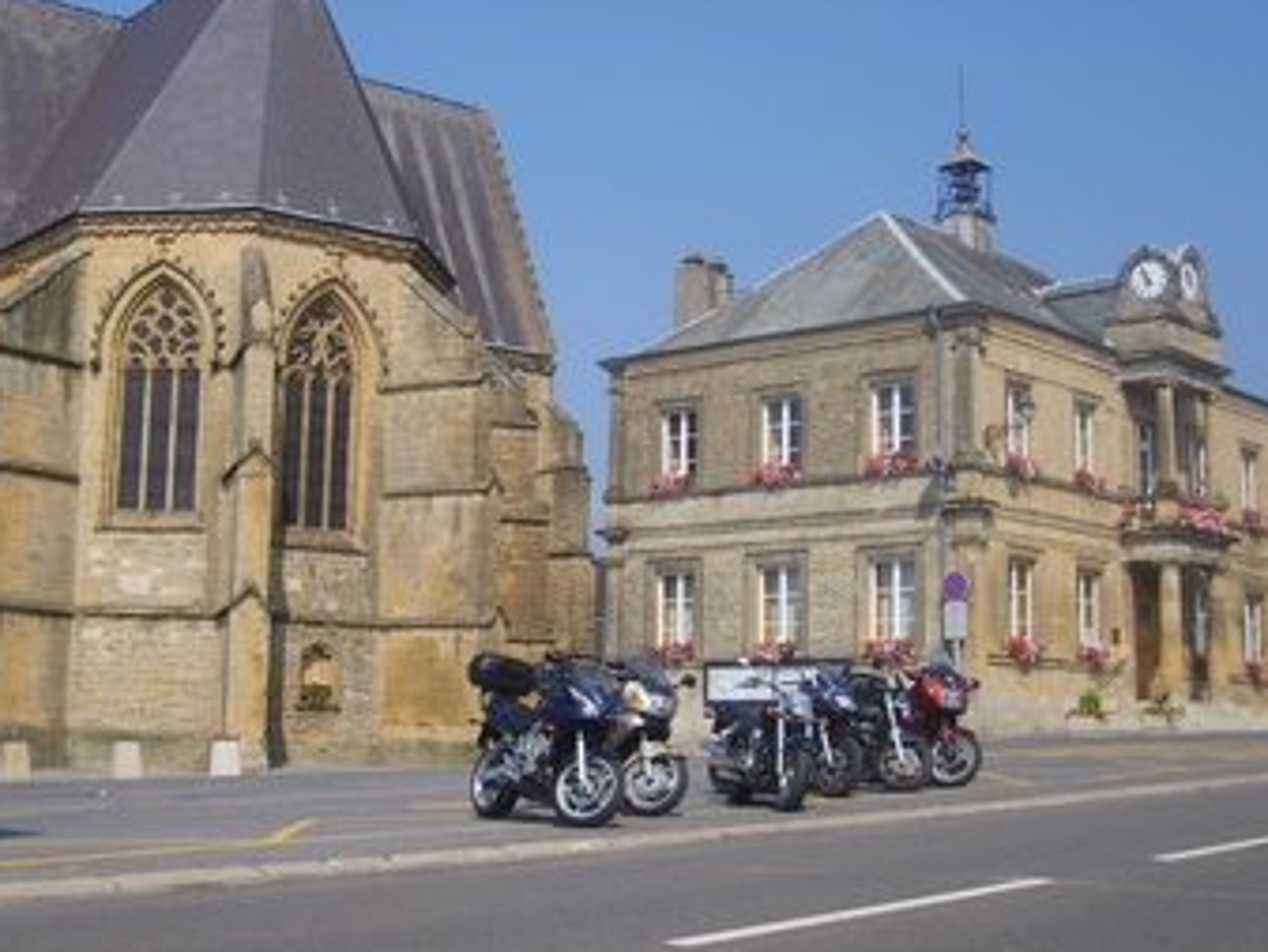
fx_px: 1869
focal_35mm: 51
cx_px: 613
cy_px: 418
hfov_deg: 37.5
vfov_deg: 28.6
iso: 50
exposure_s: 1/180
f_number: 7.7
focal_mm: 7.2
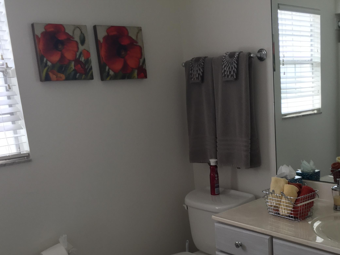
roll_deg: +3.6
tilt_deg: -12.2
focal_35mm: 42
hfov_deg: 44.3
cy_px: 184
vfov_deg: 33.8
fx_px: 413
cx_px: 219
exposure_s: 1/60
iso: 40
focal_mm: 4.15
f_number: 2.2
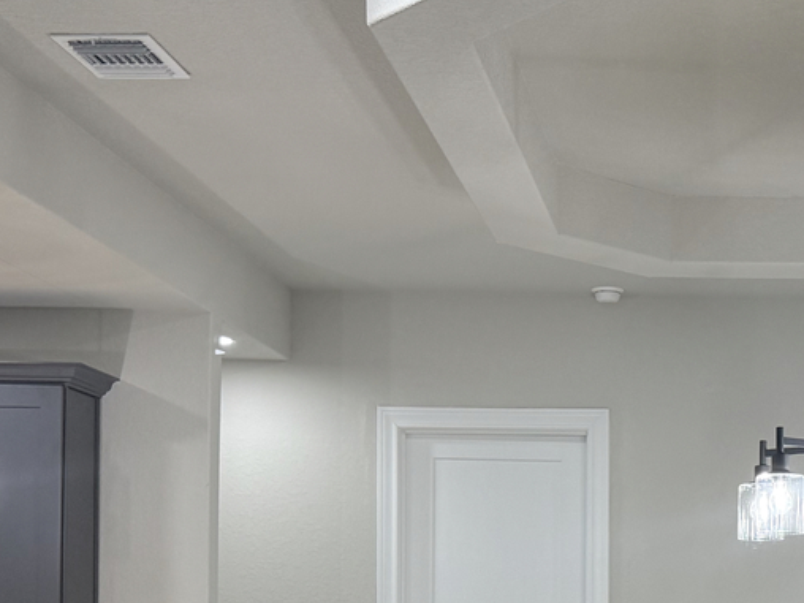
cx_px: 757
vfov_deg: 20.3
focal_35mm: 68
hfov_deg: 27.3
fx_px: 1579
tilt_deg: -1.1
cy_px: 722
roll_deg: -0.1
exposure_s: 1/178
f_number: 1.78
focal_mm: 6.76
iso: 200
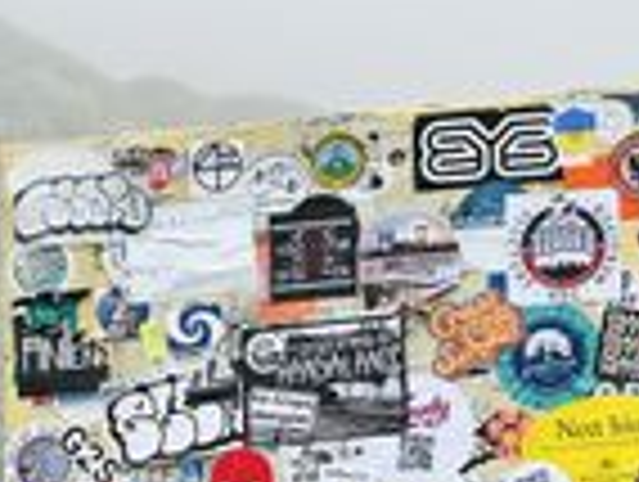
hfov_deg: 10.1
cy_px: 365
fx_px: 3606
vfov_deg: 7.6
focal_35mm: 195
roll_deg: -1.0
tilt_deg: +13.7
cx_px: 590
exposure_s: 1/120
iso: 32
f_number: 2.8
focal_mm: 9
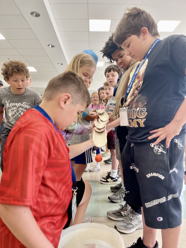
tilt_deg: +3.0
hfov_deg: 53.1
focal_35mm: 26
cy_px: 124
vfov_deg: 67.3
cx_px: 93
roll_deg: +0.2
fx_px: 186
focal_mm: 5.1
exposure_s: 1/60
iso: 80
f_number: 1.6
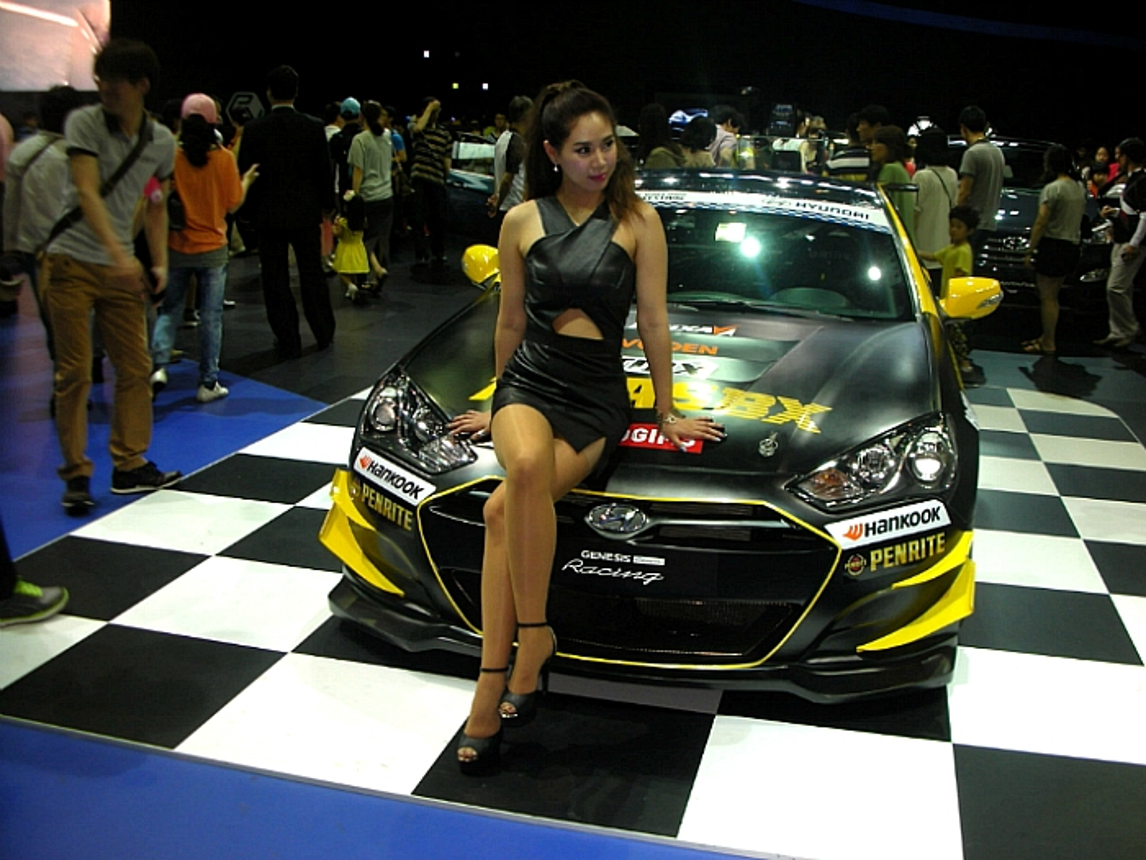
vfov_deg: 40.7
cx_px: 573
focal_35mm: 35
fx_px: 1159
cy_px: 430
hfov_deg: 52.6
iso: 54
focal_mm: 5.8
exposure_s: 1/31
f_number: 3
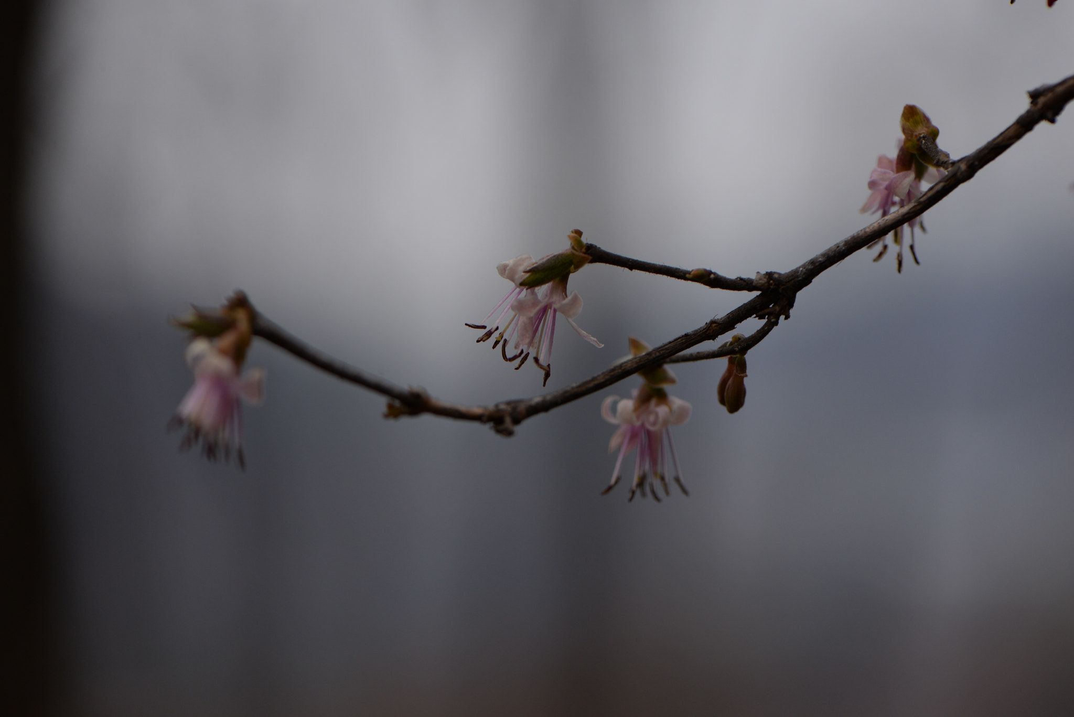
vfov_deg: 13.1
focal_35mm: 105
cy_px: 358
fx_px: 3133
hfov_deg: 19.4
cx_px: 537
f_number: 8
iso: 400
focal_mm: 105
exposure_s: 1/1250
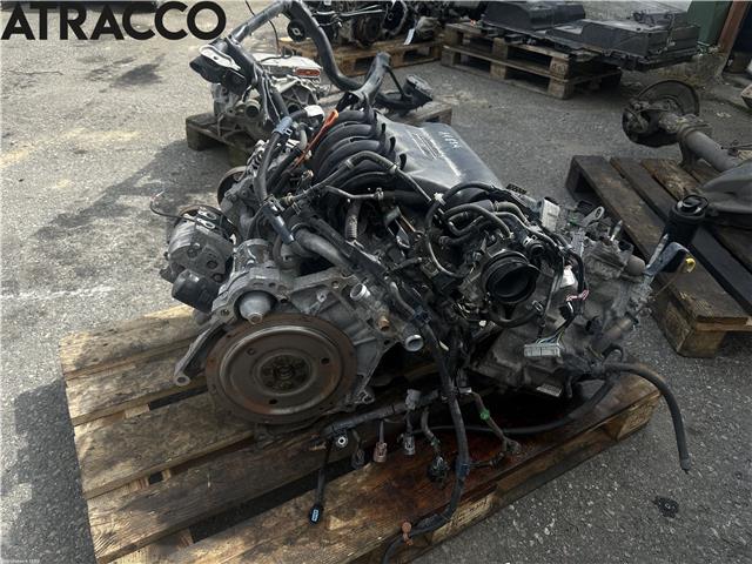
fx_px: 521
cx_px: 376
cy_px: 282
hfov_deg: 71.6
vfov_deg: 56.8
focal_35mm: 24
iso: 80
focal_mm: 6.86
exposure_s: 1/2660
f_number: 1.78
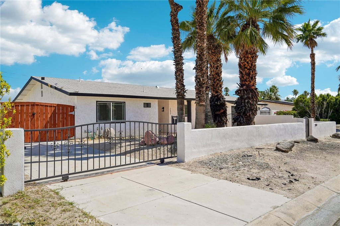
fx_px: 255
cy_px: 113
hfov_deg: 67.4
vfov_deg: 47.9
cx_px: 170
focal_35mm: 27
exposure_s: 1/400
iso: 100
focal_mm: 27
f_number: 8
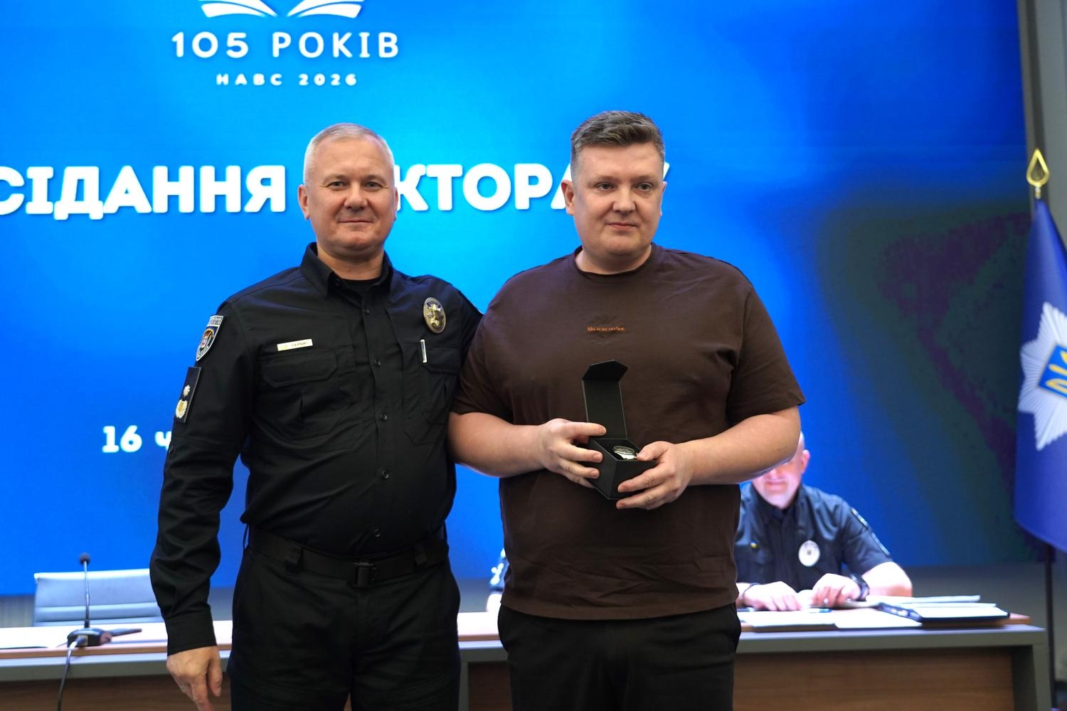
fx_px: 1215
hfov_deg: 47.4
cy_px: 356
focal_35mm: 41
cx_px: 534
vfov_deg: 32.6
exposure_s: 1/160
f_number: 4
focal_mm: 41
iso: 2500
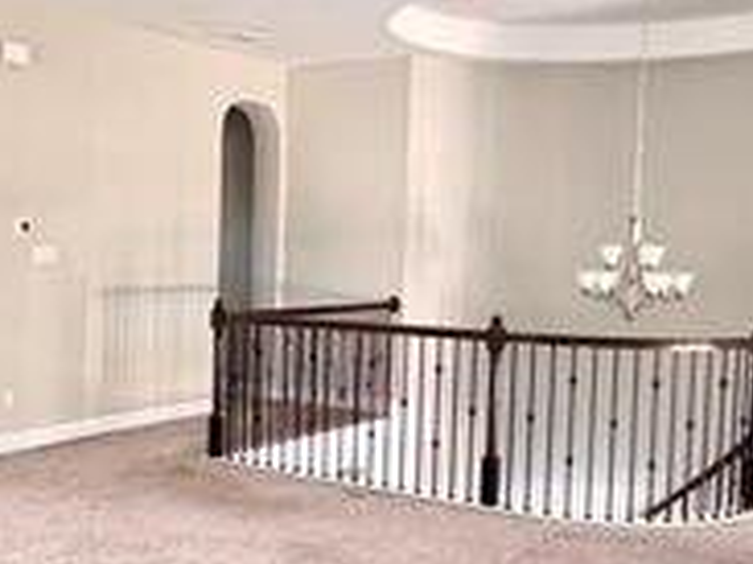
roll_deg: -1.2
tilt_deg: -4.1
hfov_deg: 37.8
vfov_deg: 29.6
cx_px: 177
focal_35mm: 49
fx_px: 1065
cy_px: 317
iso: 800
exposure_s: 1/40
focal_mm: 2.22
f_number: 2.2
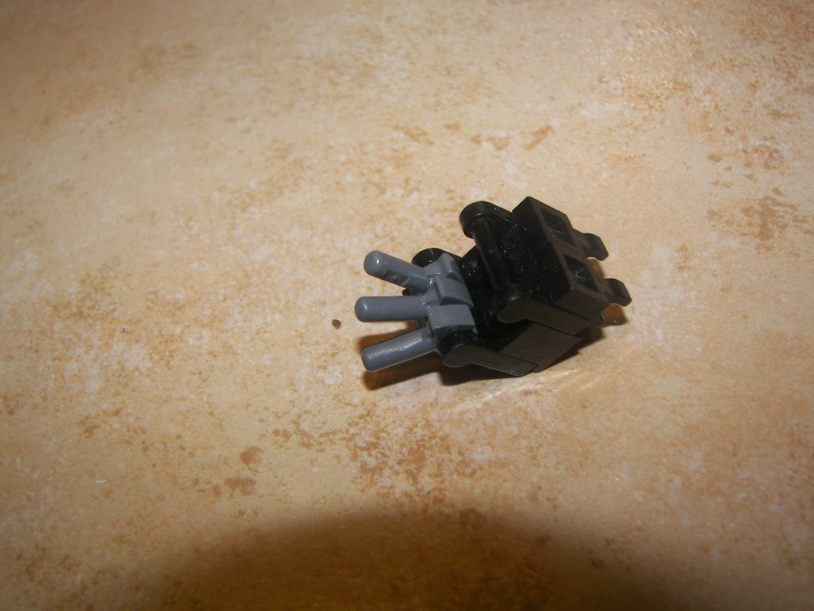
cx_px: 411
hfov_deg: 50.1
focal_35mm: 37
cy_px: 309
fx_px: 870
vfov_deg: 38.7
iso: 100
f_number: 2.8
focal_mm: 6
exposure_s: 1/30
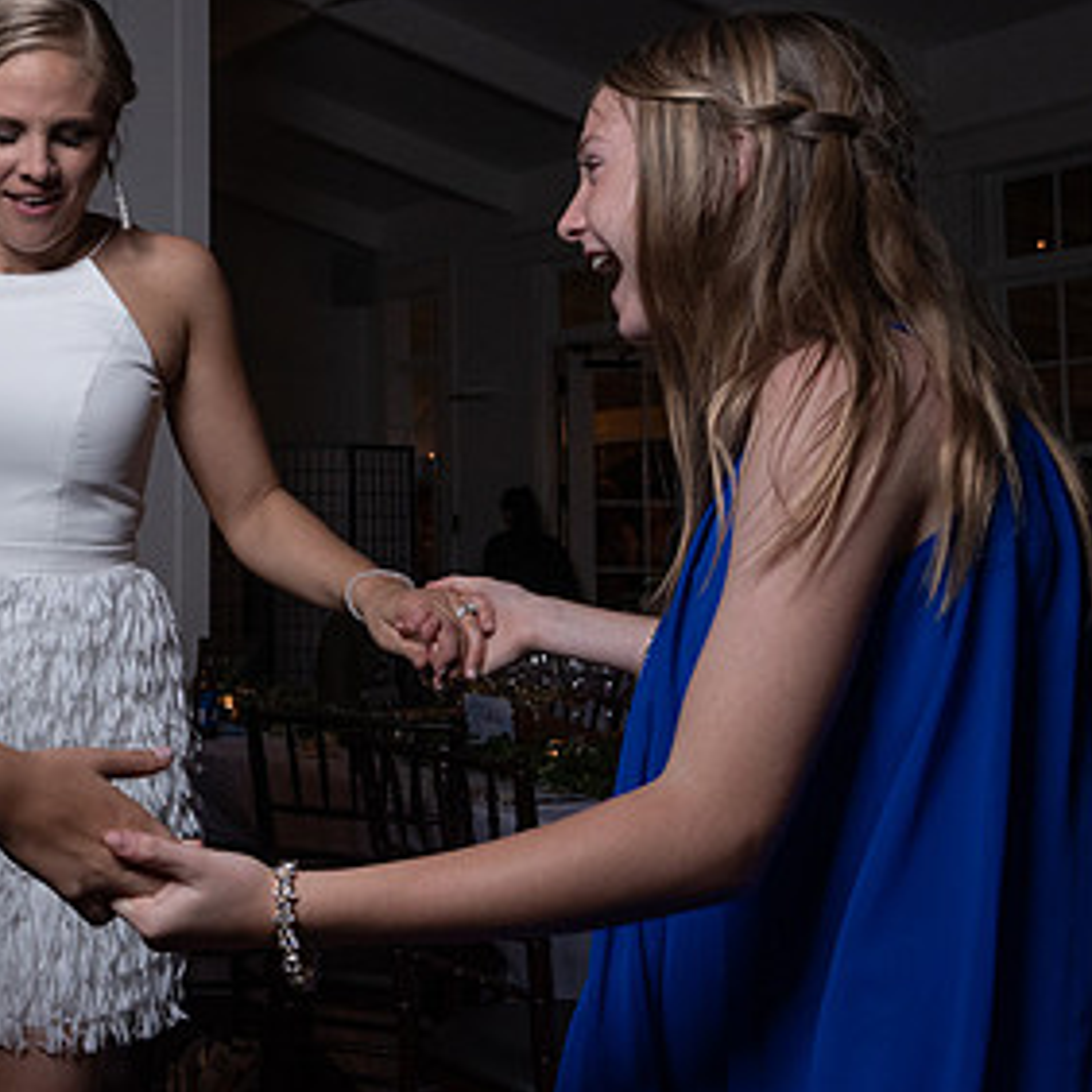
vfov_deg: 37.4
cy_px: 423
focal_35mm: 45
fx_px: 1606
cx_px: -145
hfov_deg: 32.4
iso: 2000
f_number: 5.6
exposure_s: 1/200
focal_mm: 21
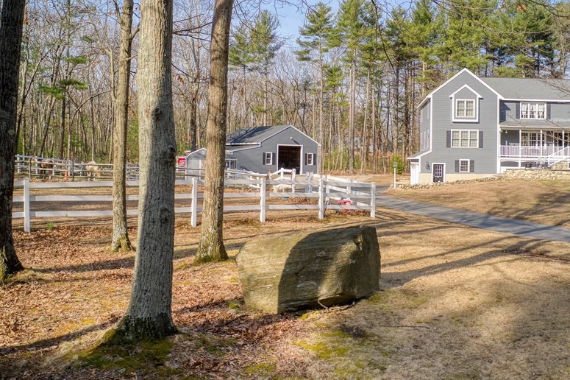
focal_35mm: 37
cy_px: 153
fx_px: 586
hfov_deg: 51.3
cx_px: 363
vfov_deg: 35.8
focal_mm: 10.26
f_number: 3.2
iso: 100
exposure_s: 1/30
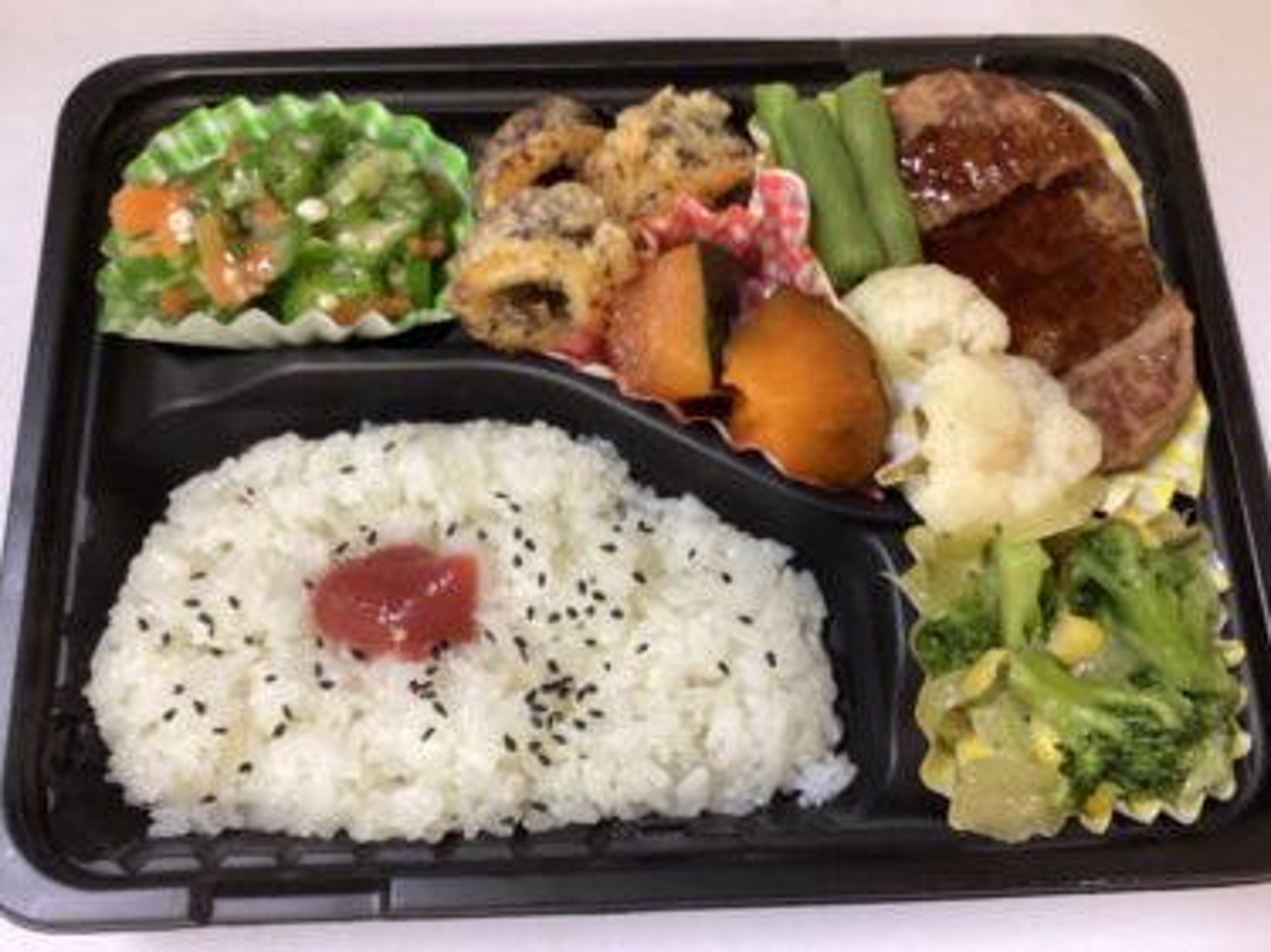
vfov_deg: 45.4
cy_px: 476
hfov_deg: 58.4
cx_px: 636
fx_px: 1138
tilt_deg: -72.4
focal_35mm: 31
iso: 250
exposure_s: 1/60
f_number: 2.4
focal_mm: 3.3
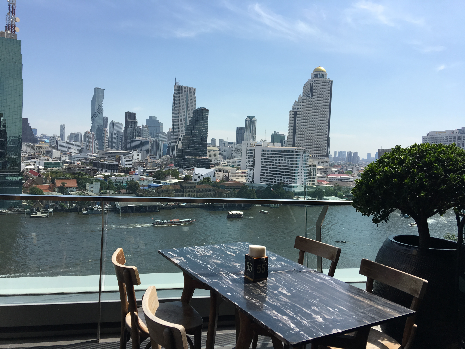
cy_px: 174
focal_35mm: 29
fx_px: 390
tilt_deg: -1.6
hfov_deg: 61.7
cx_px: 232
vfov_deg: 48.2
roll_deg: -3.6
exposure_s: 1/1672
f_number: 2.2
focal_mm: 4.15
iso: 25
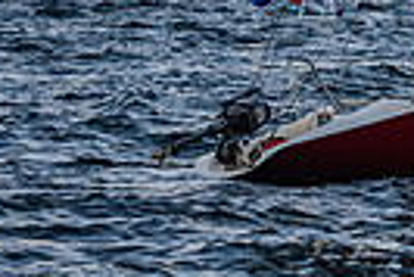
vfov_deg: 2.3
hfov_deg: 3.5
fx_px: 6769
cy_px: -363
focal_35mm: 588
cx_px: 838
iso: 400
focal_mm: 105
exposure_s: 1/2000
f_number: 5.6
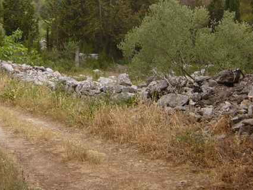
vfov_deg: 21.8
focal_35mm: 66
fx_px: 482
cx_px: 100
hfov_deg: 29.3
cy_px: 26
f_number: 2.8
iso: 80
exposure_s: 1/80
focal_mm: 5.8
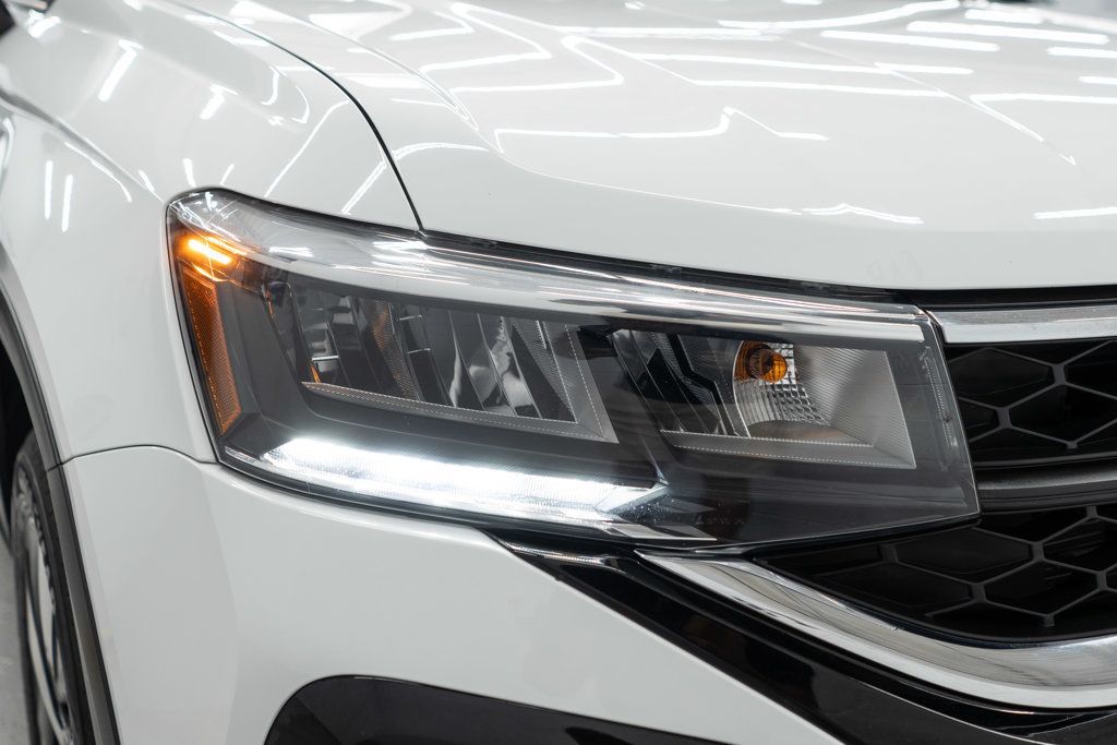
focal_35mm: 42
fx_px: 1303
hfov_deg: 46.4
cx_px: 558
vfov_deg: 31.9
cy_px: 372
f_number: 3.2
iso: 200
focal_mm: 28
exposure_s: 1/50
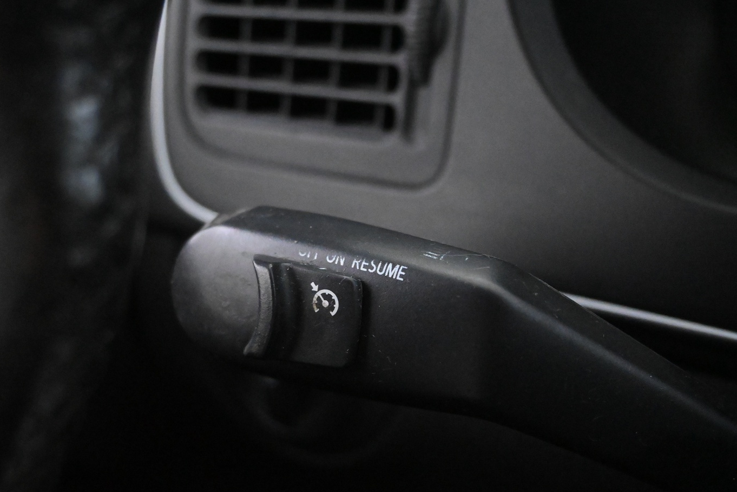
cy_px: 283
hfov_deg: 44.0
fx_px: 913
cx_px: 383
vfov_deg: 30.1
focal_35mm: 45
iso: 11400
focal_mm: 25
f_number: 4.2
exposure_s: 1/40
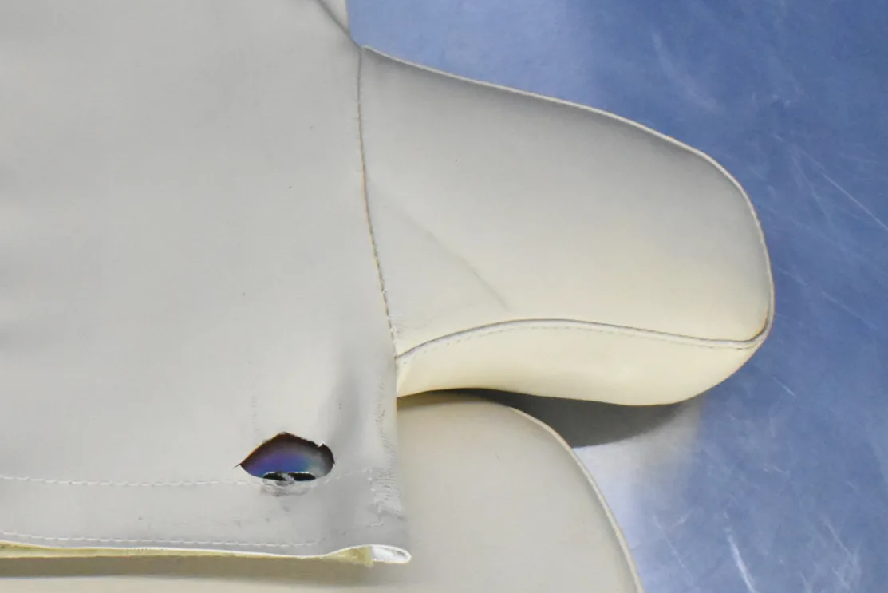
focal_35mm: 93
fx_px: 2298
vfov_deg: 14.7
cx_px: -64
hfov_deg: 20.9
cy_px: 242
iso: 6400
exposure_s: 1/125
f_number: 8
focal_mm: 27
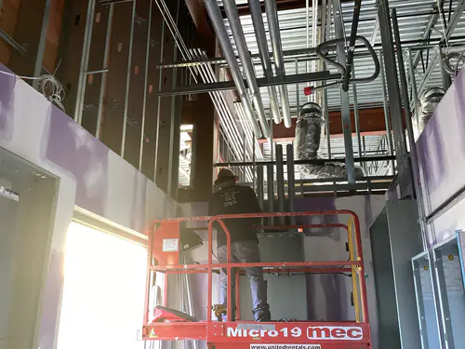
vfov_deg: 45.4
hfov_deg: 58.4
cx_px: 232
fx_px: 416
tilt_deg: +18.2
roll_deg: -0.3
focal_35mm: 31
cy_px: 174
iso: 125
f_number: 2.4
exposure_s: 1/60
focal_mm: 3.3
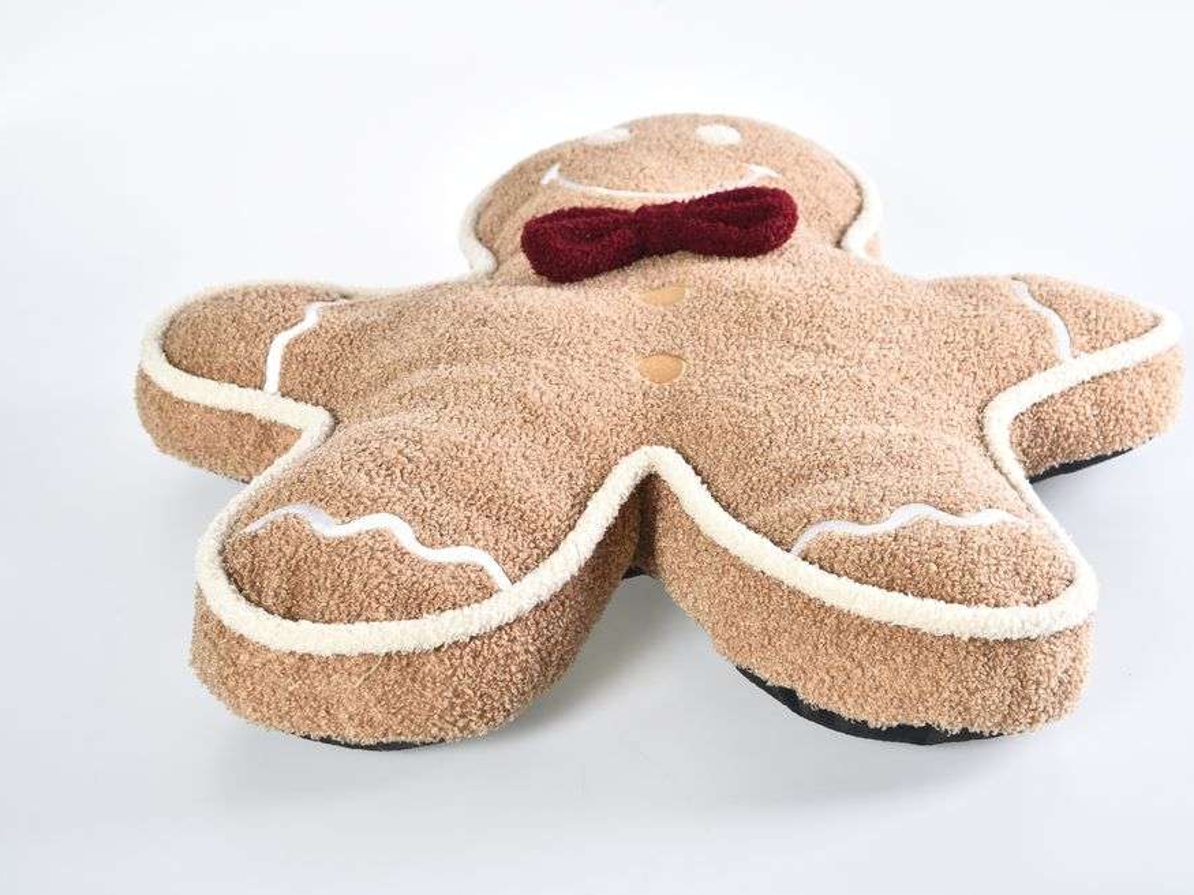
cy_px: 443
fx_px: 1897
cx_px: 678
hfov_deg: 34.9
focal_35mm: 55
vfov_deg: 26.6
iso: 320
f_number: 9
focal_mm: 50
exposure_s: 1/125
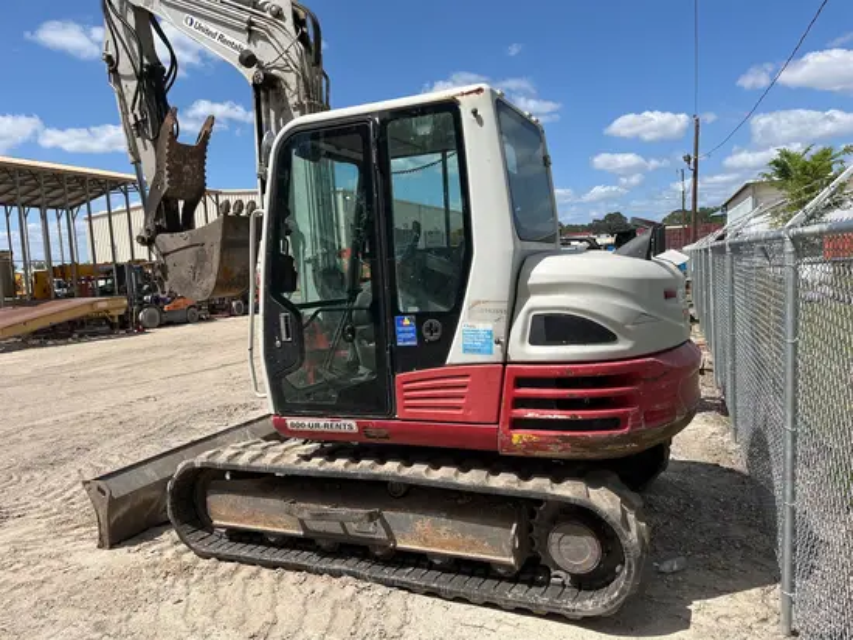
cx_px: 426
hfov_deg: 67.3
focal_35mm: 26
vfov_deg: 53.1
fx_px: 641
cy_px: 320
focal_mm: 5.1
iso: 50
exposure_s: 1/4016
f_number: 1.6
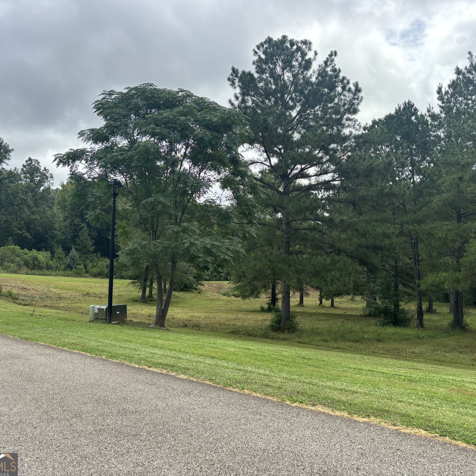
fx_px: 482
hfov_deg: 52.4
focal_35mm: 31
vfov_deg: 52.5
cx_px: 267
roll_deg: +0.9
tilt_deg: +2.5
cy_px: 236
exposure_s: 1/1522
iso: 50
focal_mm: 5.96
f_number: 1.6
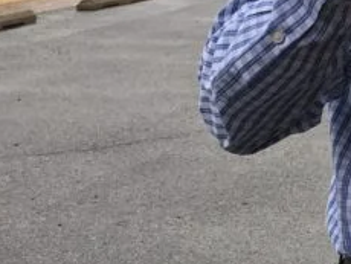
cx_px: 595
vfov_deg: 10.8
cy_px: -203
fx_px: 1309
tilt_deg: +2.9
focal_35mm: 129
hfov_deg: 13.9
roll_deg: -1.4
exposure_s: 1/123
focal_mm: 4.15
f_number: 2.2
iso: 25
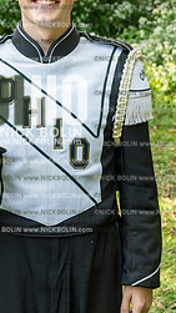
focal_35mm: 92
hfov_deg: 13.1
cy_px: 110
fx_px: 764
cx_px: 35
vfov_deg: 23.1
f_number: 5.6
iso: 1250
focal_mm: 49
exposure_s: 1/800
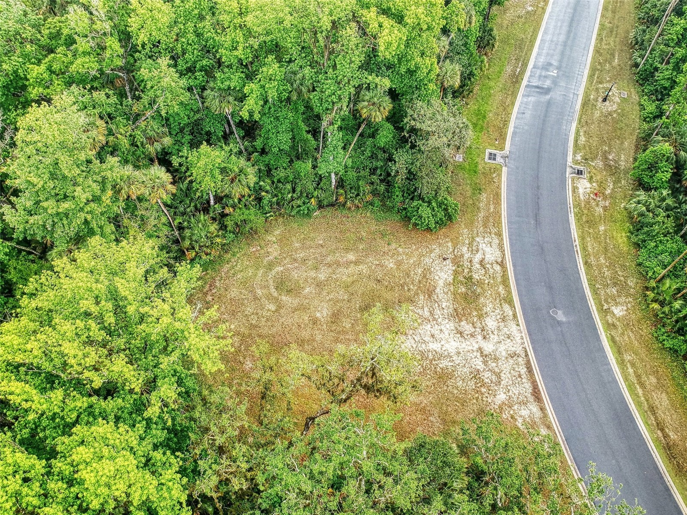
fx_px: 496
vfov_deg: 54.9
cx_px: 344
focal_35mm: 25
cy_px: 258
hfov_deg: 69.4
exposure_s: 1/120
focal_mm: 4.49
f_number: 2.6
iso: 100
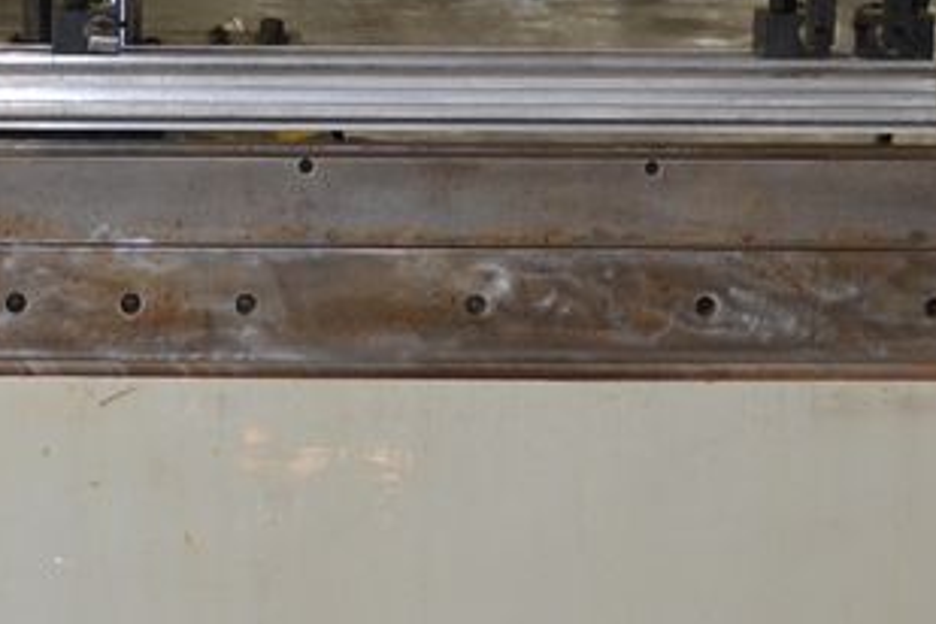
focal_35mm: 161
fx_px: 4186
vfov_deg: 8.5
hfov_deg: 12.6
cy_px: 108
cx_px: -24
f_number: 4
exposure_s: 1/60
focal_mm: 24
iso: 900
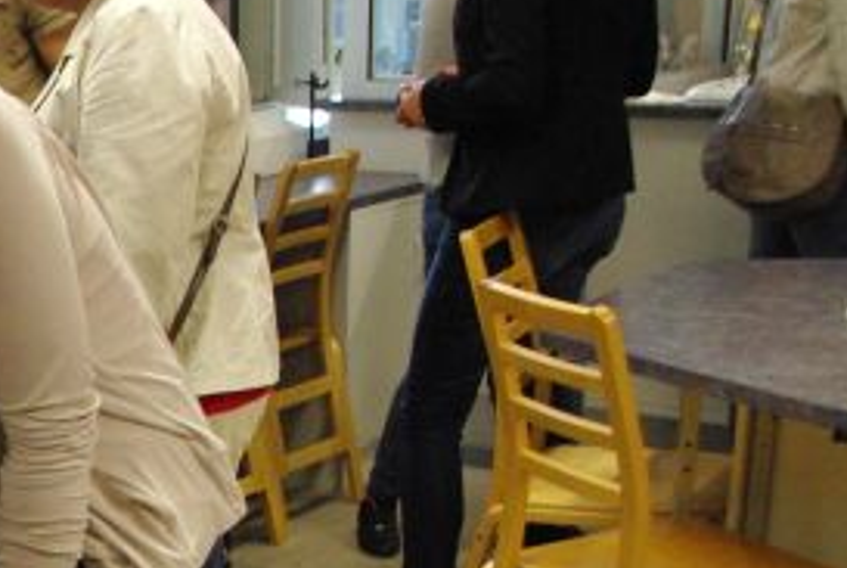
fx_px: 1862
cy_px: 633
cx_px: -270
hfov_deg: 22.7
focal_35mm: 79
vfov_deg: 16.8
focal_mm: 18
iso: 1600
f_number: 4.5
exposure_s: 1/60
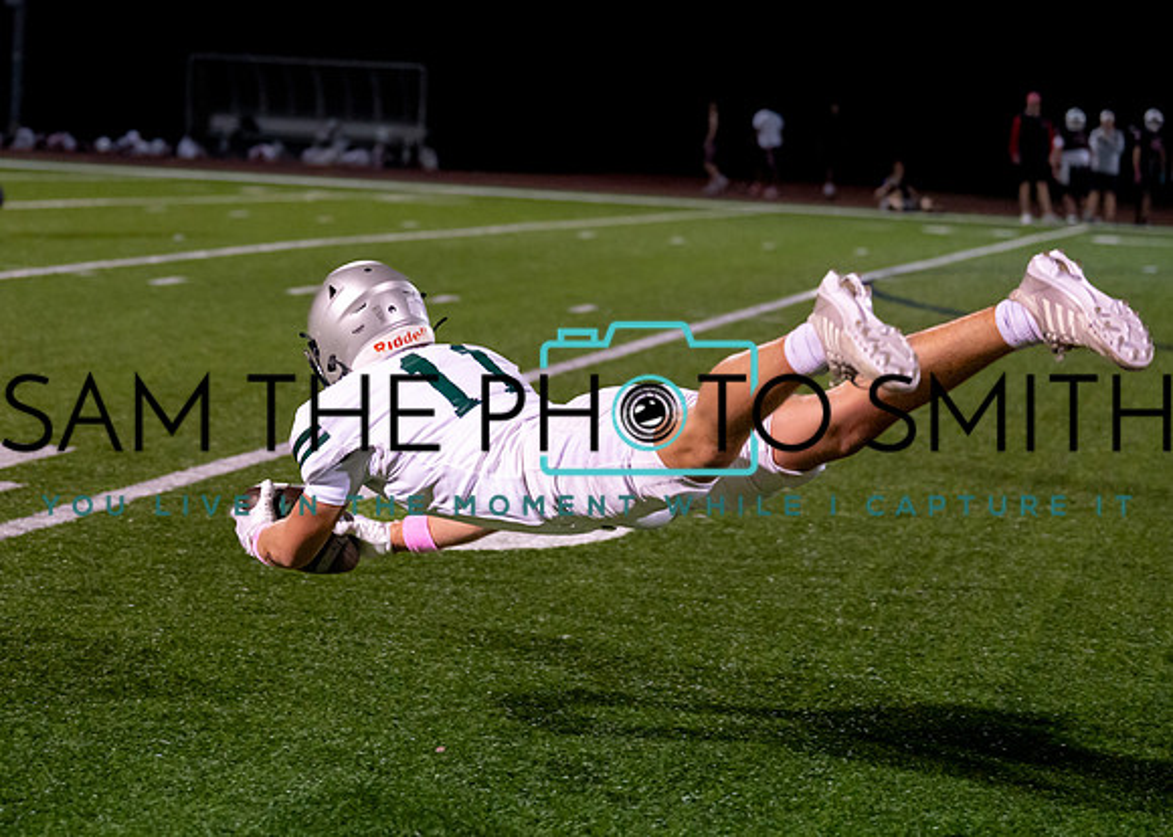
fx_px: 3330
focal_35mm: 100
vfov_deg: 14.3
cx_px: 325
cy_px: 351
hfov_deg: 19.9
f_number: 2.8
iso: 2000
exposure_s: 1/1000
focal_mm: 70
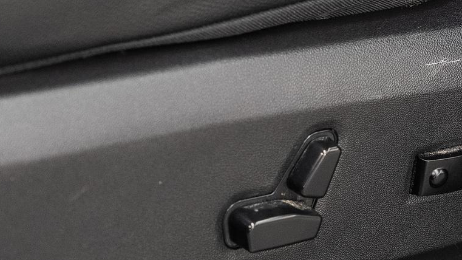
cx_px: 326
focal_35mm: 169
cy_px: 149
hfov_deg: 12.7
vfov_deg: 7.2
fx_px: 2070
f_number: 4
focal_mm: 61.1
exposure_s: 1/40
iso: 1000
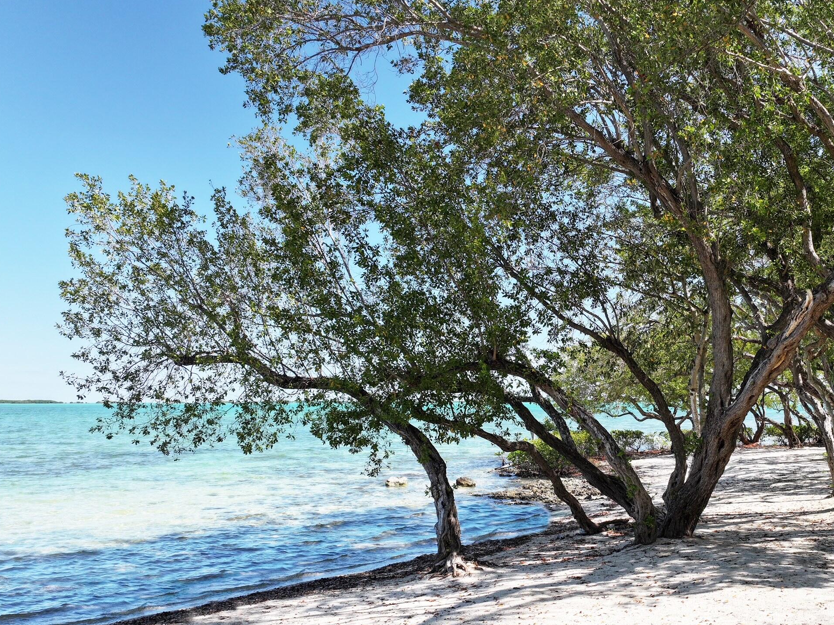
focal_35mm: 33
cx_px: 526
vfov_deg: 42.4
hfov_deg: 54.7
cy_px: 413
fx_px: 795
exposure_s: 1/80
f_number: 2.8
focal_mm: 12.29
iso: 130
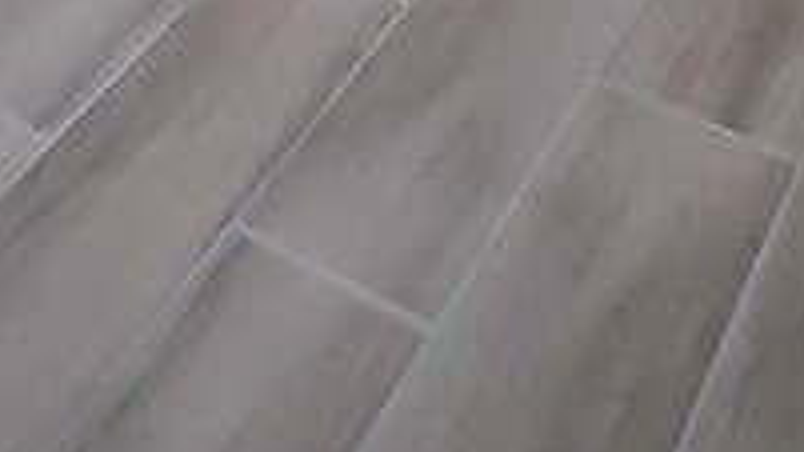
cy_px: -1032
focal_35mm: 72
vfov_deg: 10.1
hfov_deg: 29.3
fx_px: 1535
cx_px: 316
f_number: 2.2
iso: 250
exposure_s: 1/60
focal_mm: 1.8
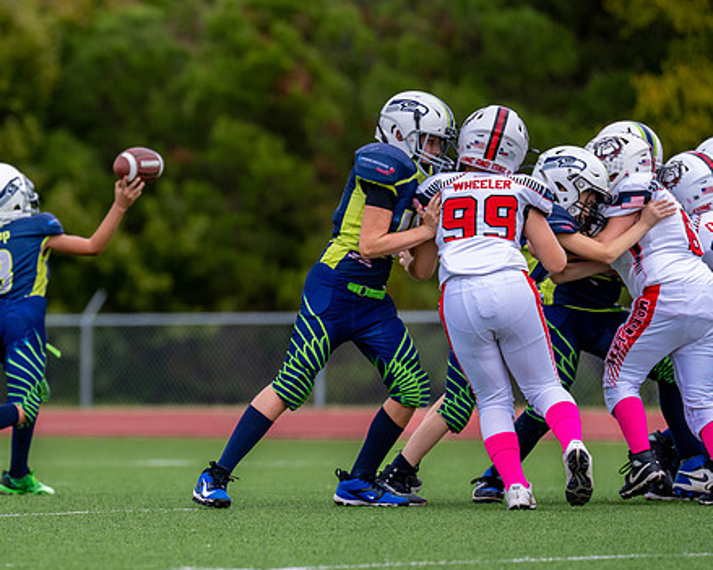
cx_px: 14
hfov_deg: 4.5
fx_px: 8987
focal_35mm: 426
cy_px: 282
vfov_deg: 3.6
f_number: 2.8
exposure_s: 1/3200
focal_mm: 200
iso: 400
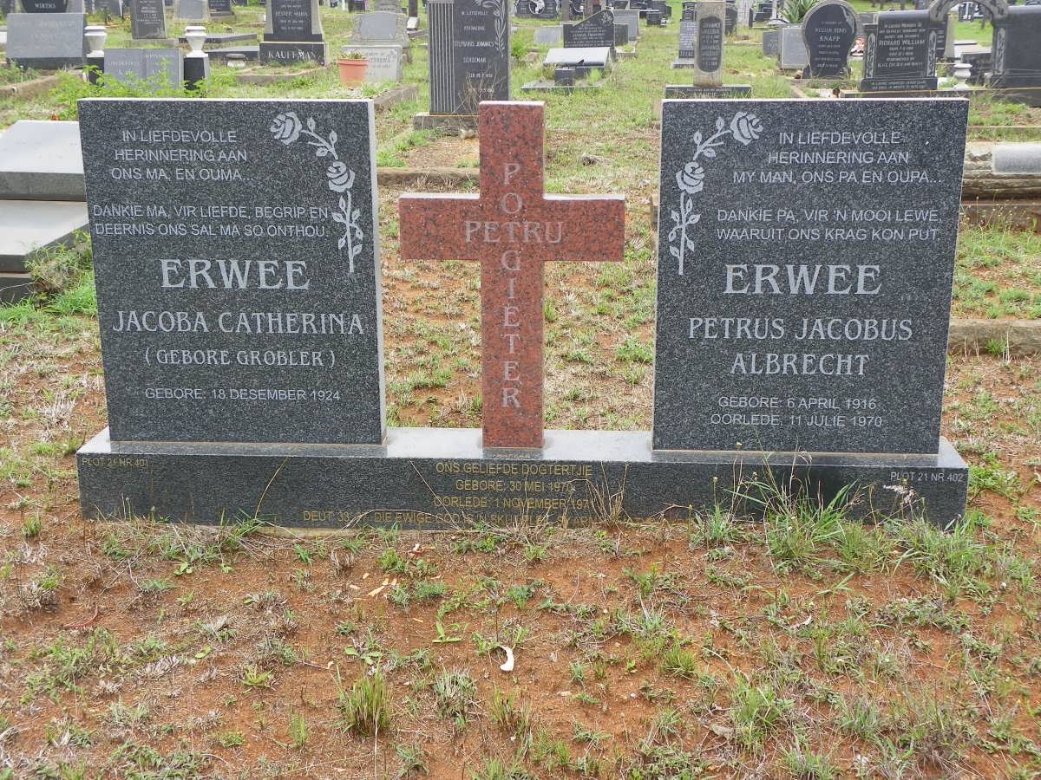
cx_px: 520
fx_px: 1383
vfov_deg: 31.5
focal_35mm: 46
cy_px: 390
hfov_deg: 41.2
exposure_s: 1/125
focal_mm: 8.2
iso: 64
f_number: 4
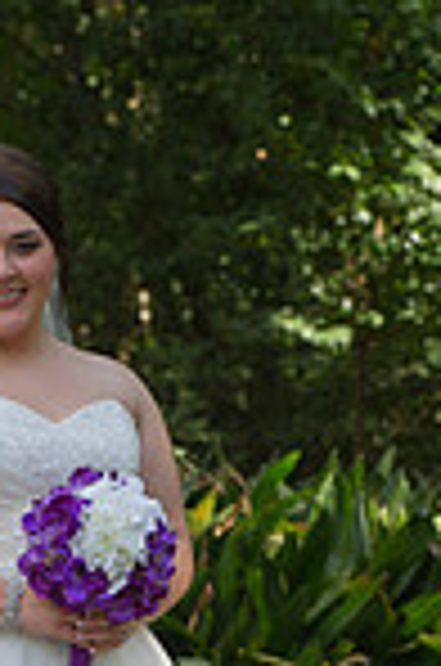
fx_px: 7882
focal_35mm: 427
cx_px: 65
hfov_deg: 3.2
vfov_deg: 4.8
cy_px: 796
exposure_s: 1/125
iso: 320
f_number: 6.3
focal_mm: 140
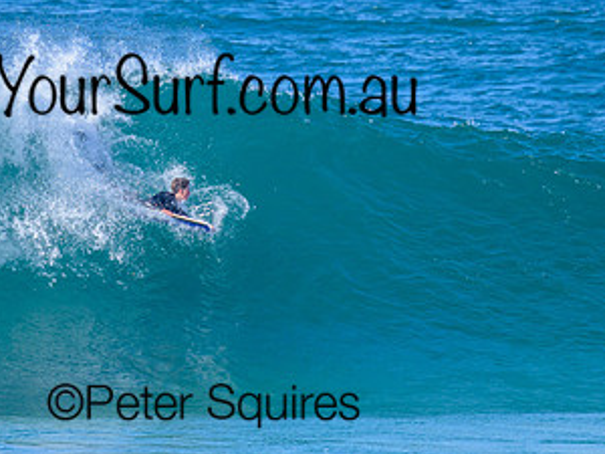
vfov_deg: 1.4
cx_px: 204
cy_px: 68
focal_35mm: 1041
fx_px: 18194
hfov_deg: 1.9
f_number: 8
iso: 1000
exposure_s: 1/2000
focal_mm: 560
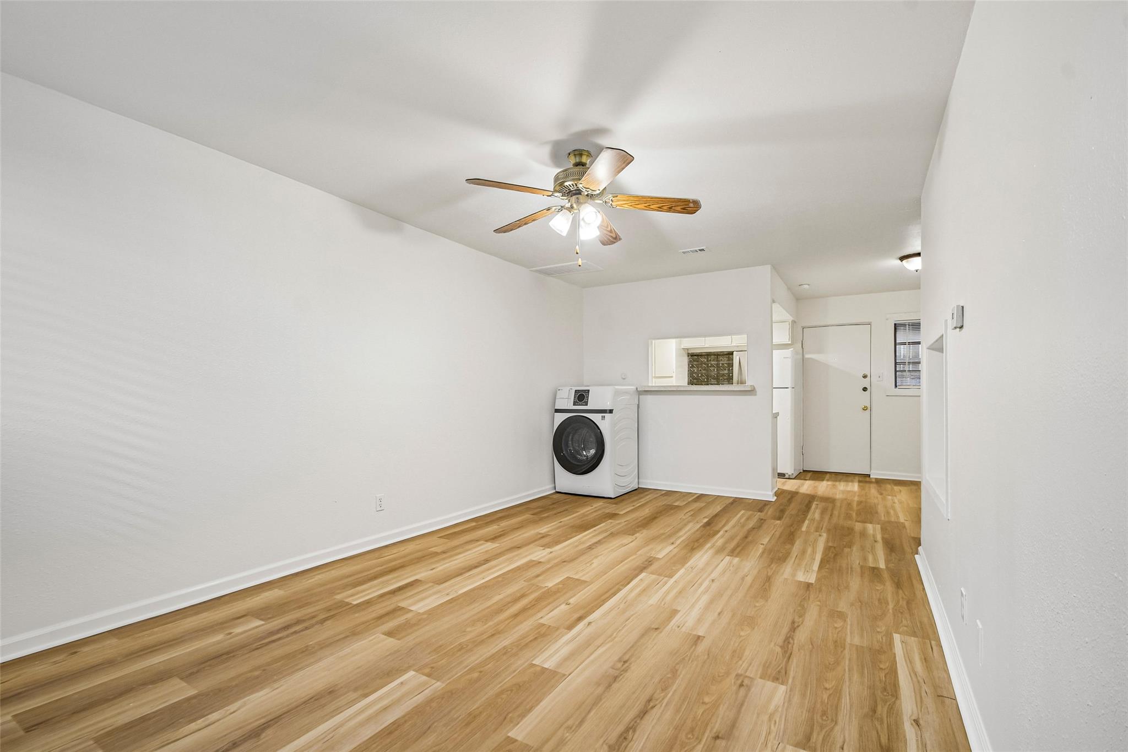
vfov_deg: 77.3
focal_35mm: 15
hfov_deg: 100.4
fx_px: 470
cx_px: 564
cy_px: 376
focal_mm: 10
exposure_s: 1/6
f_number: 8
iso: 400
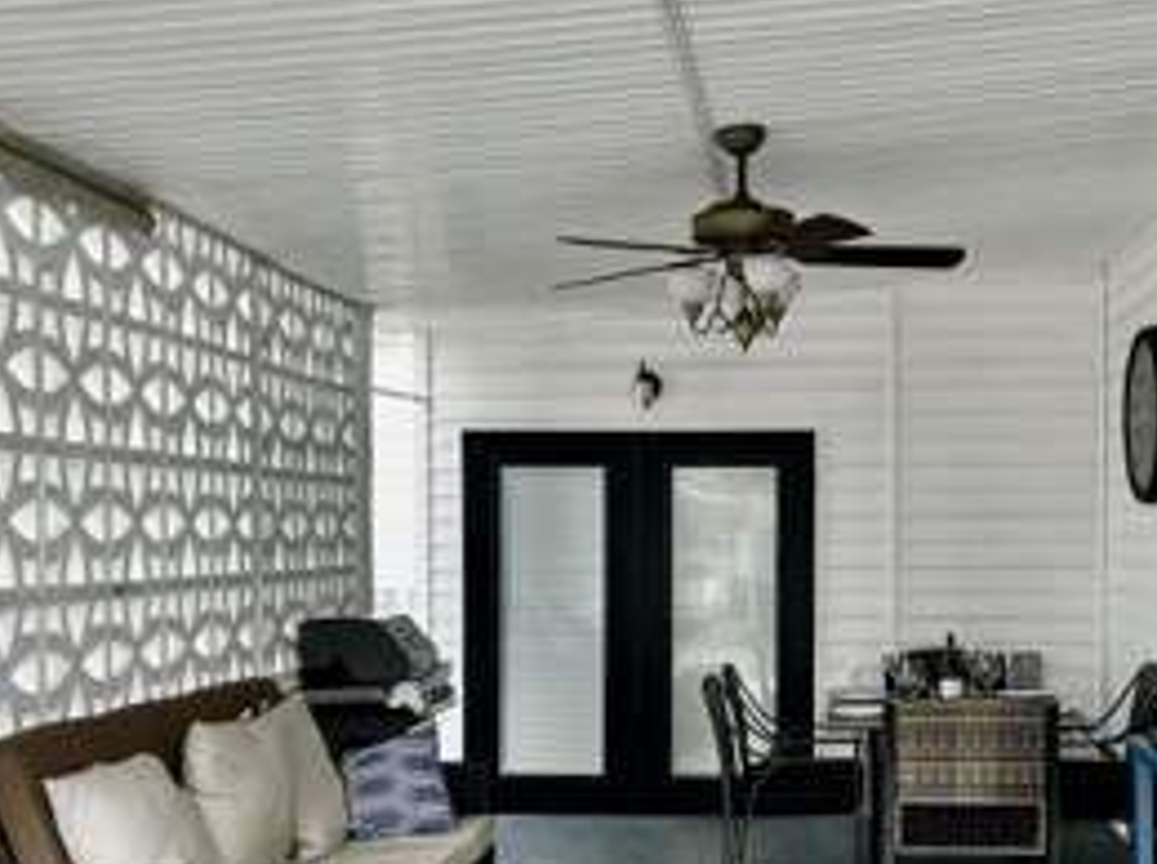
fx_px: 1601
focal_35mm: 48
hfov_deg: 39.4
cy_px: 550
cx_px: 734
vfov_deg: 30.0
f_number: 1.5
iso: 50
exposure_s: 1/469
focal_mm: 5.7
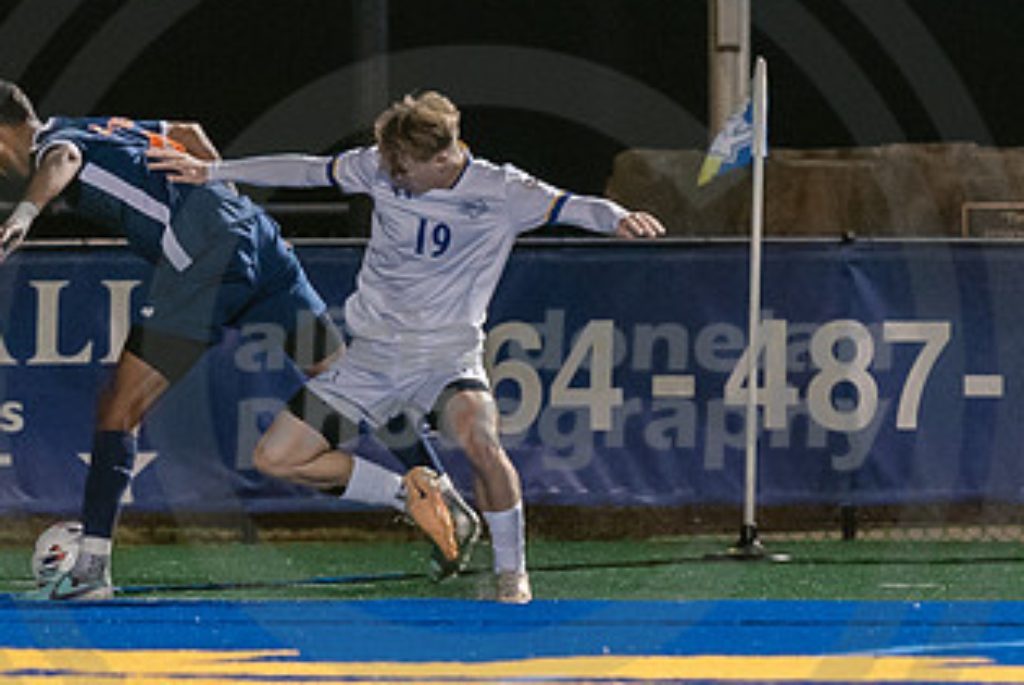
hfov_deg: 2.5
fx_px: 23260
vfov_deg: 1.7
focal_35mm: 817
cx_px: 494
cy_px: 686
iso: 3200
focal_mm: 200
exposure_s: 1/640
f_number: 2.8
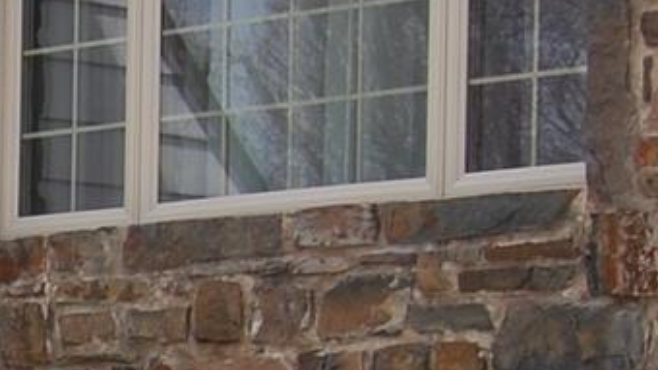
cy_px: 615
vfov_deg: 5.3
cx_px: -782
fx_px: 3959
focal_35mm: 227
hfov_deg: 8.8
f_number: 9
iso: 200
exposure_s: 1/320
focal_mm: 24
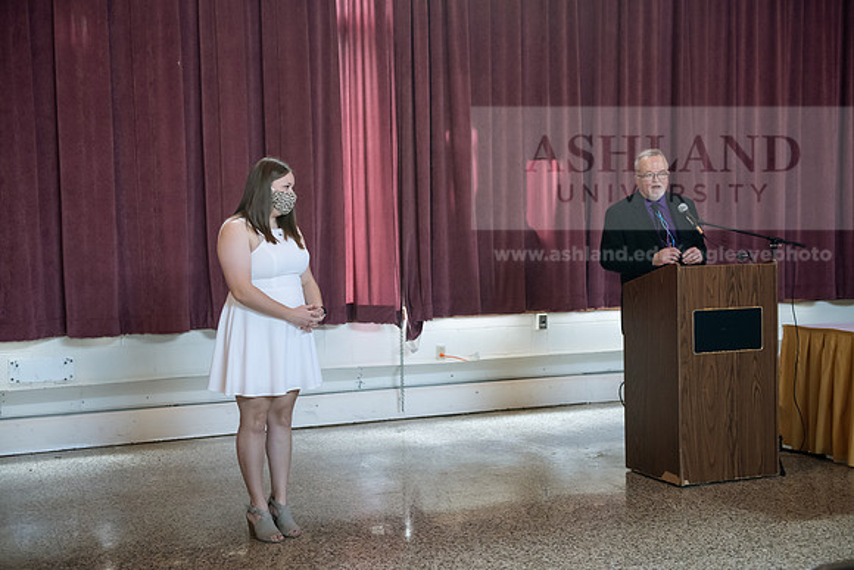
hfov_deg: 41.1
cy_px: 285
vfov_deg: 28.1
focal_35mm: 48
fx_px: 1139
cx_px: 427
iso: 2000
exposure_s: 1/200
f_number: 3.5
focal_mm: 48
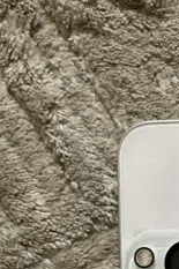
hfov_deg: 14.6
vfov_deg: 23.9
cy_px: 239
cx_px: 314
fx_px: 620
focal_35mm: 83
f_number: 1.8
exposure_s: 1/38
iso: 320
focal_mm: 3
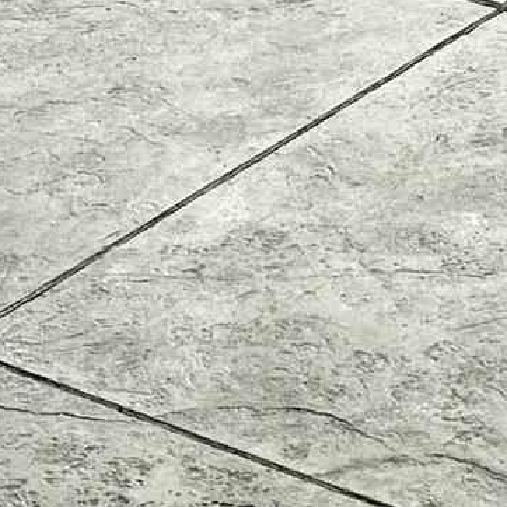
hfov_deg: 9.6
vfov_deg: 8.4
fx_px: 2983
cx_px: 508
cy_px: -955
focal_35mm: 180
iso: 80
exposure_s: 1/2907
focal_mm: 6.76
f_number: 1.78
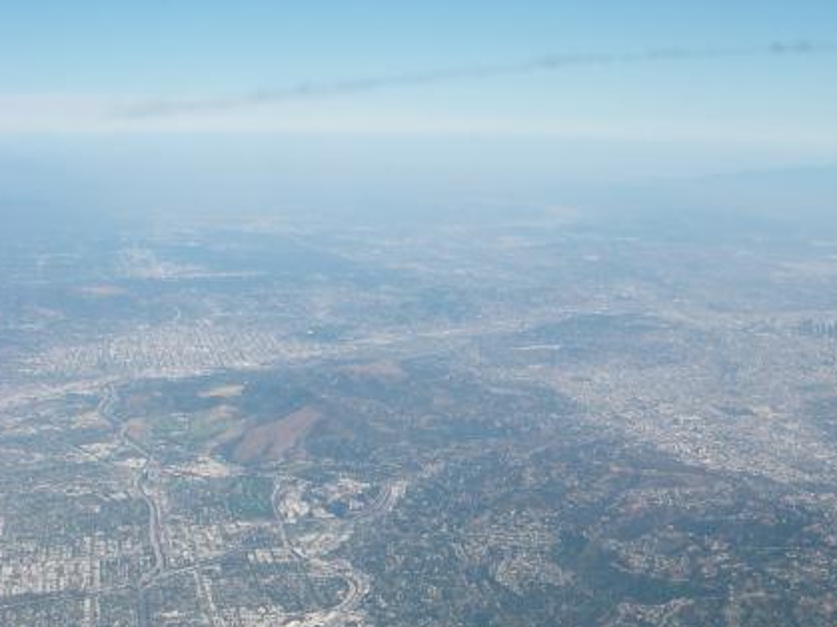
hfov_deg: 32.7
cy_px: 365
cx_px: 609
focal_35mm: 58
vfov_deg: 25.2
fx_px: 1402
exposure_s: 1/200
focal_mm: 6.3
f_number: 6.6
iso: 64
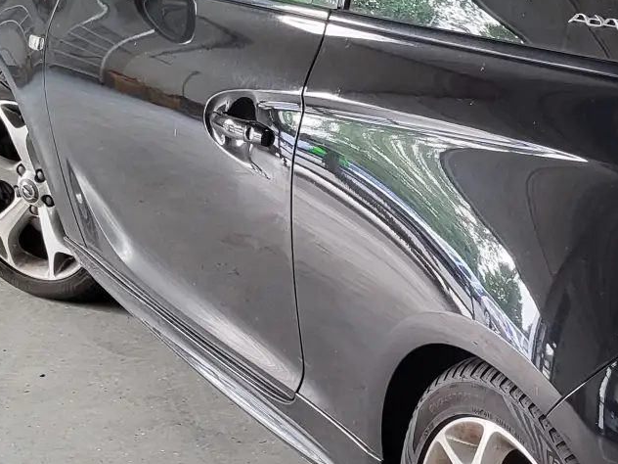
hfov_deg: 23.6
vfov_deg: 18.7
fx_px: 1410
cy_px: 239
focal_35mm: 79
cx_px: 627
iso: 200
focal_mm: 5.4
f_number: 1.8
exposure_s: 1/50
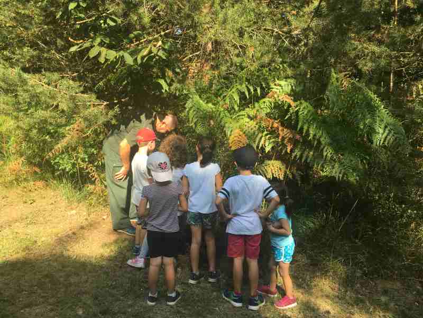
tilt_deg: -6.8
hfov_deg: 61.7
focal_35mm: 29
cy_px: 159
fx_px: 354
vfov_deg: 48.2
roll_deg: -1.7
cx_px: 212
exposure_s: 1/400
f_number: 2.2
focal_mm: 4.15
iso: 25
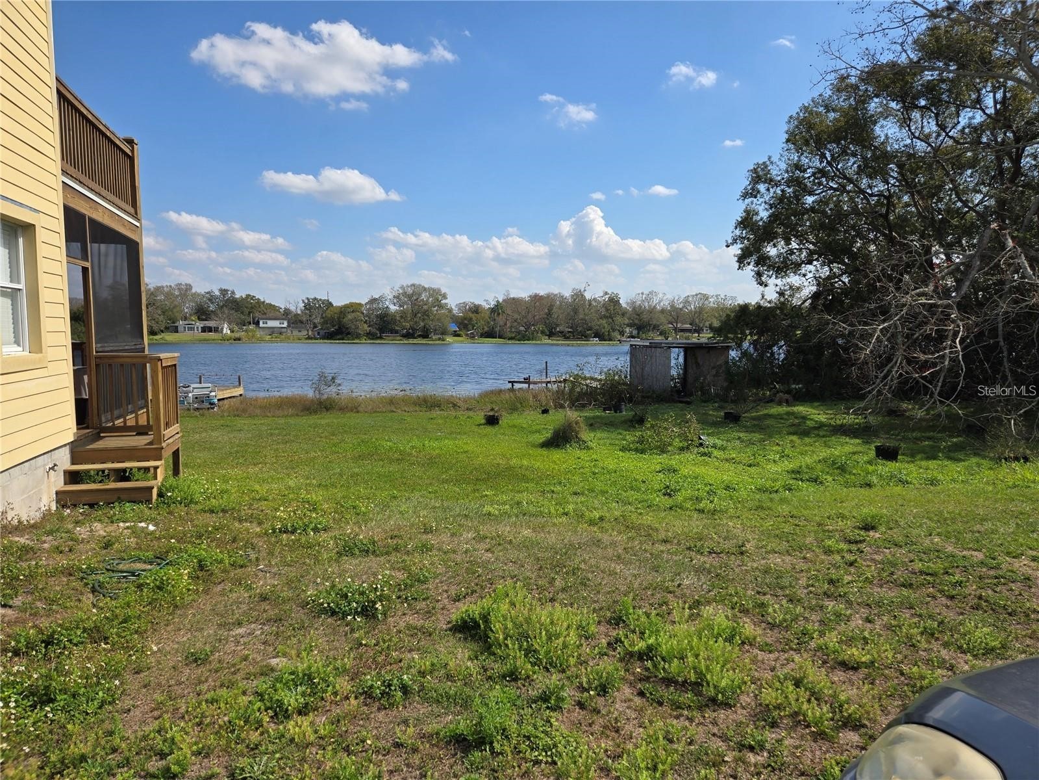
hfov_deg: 73.9
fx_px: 690
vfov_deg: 58.9
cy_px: 390
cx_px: 520
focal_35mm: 23
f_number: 1.8
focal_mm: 5.4
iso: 25
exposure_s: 1/2308
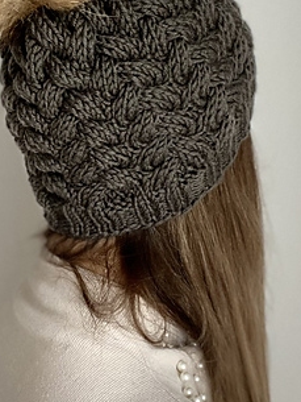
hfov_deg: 23.2
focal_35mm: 63
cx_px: 99
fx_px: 730
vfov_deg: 30.7
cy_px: 166
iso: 320
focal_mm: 2.71
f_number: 2.2
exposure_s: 1/60
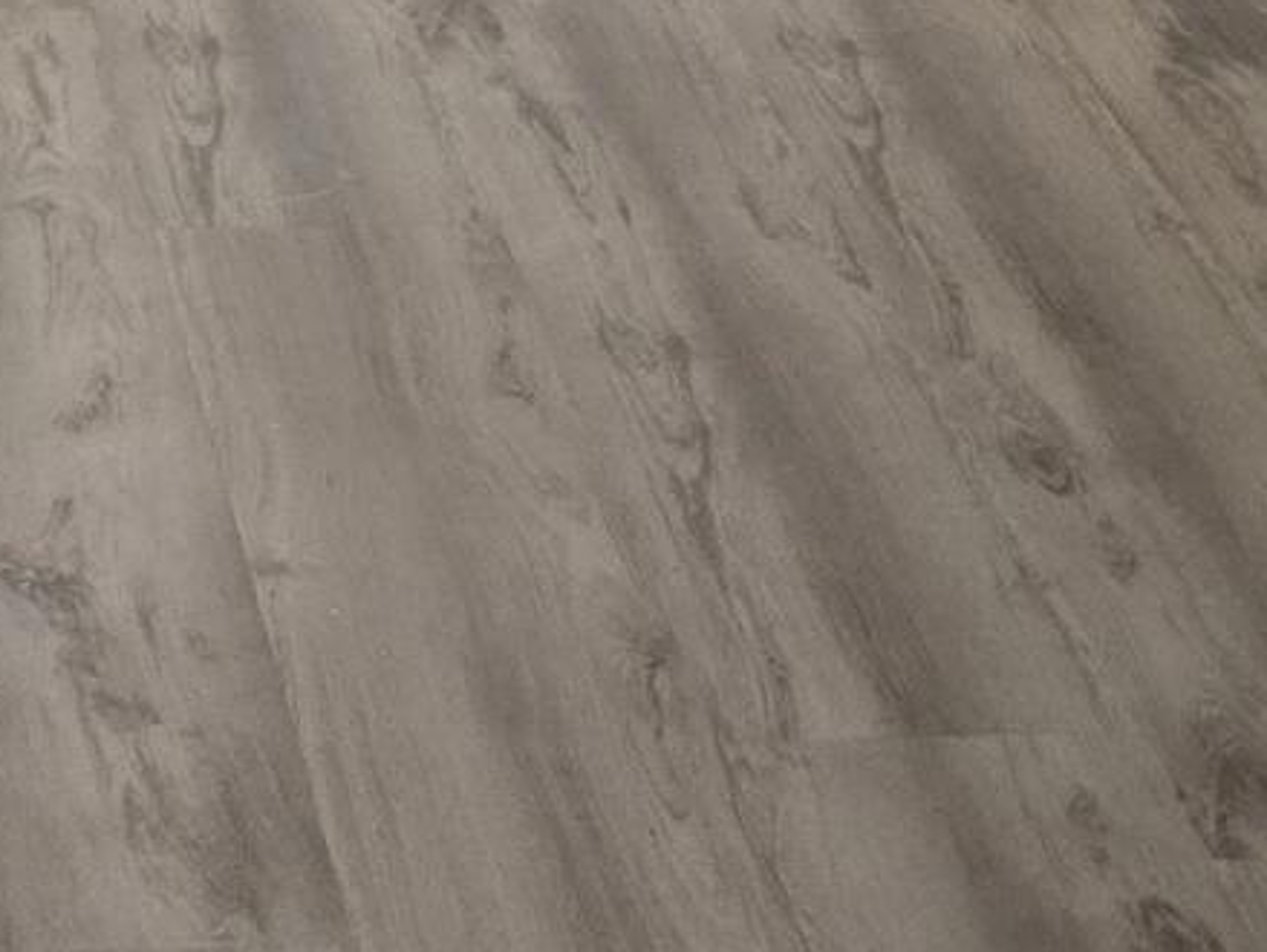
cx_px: -193
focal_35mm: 157
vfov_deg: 8.3
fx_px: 5751
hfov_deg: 12.3
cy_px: -1708
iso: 400
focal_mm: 6.3
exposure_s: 1/120
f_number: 1.7
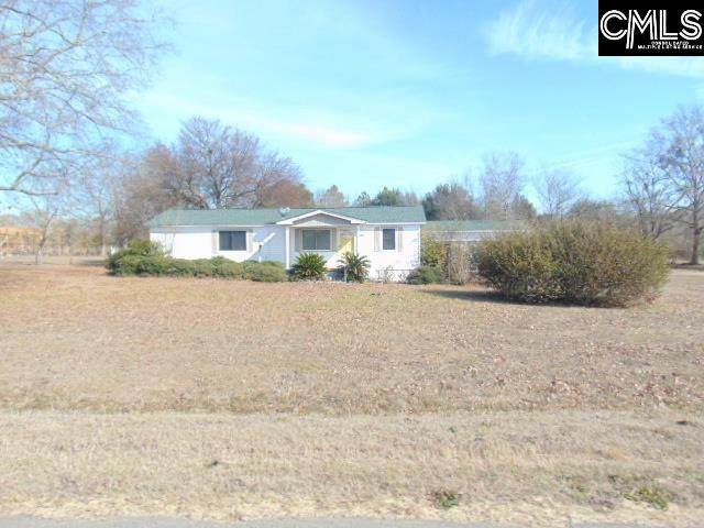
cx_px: 352
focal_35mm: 25
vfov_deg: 54.9
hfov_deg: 69.4
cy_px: 264
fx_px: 508
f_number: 7.7
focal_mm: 4.5
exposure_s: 1/500
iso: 400
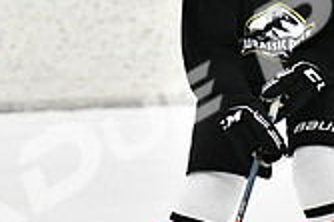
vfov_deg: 2.2
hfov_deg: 3.3
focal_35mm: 625
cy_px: 111
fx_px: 5793
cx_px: 140
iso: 5000
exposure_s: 1/1250
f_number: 2.8
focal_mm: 120
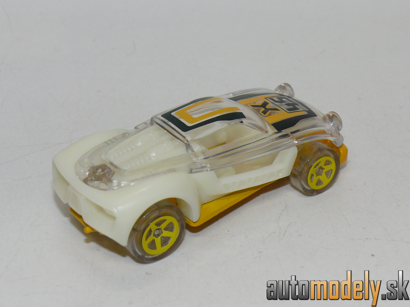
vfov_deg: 14.5
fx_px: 1208
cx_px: 205
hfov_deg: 19.3
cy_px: 154
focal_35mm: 102
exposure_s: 1/30
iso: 100
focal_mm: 13.3
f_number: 4
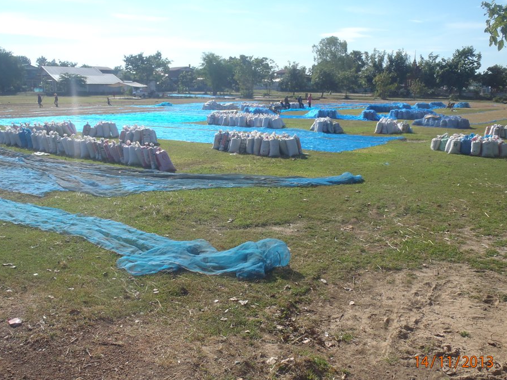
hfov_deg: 58.4
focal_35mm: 31
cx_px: 247
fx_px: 454
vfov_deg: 45.4
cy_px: 196
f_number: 11
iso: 80
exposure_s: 1/80
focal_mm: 5
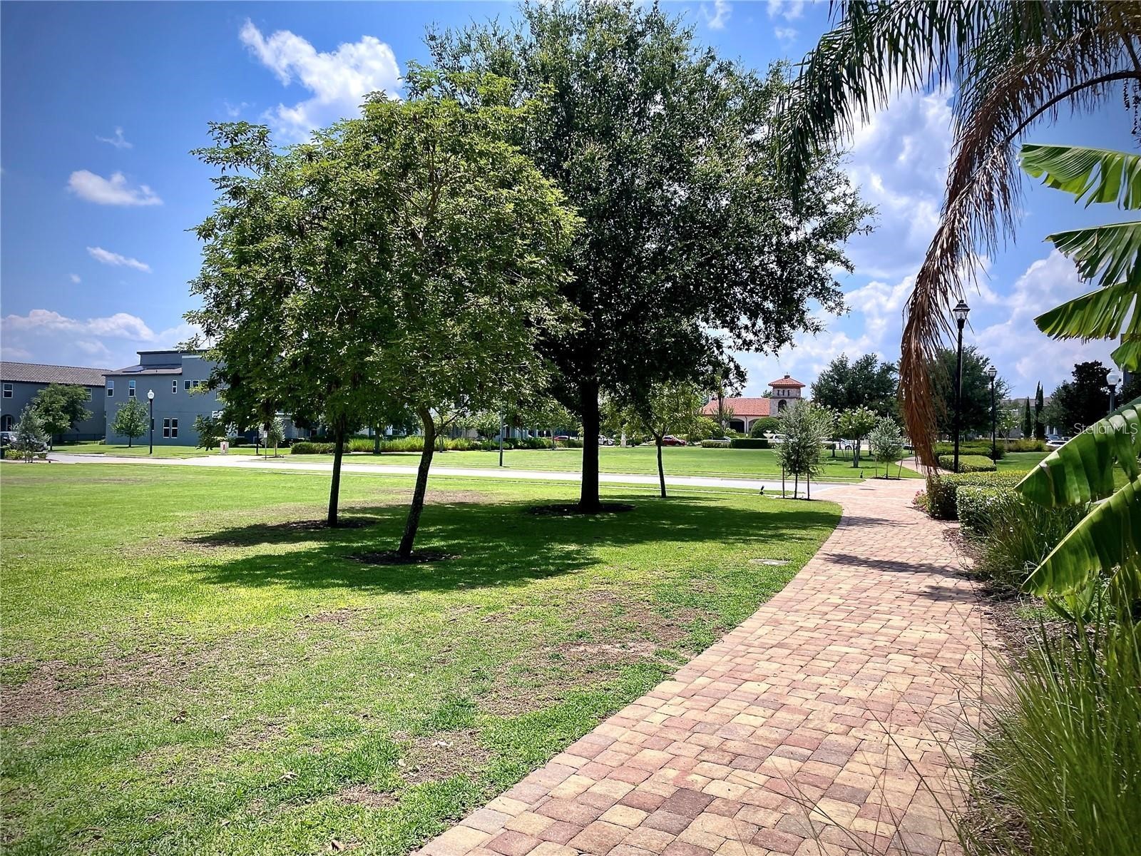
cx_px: 570
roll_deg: -1.5
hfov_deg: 67.3
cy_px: 428
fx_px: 857
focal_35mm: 26
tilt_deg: +2.2
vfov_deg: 53.1
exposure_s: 1/3509
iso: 32
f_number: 1.6
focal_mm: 4.2
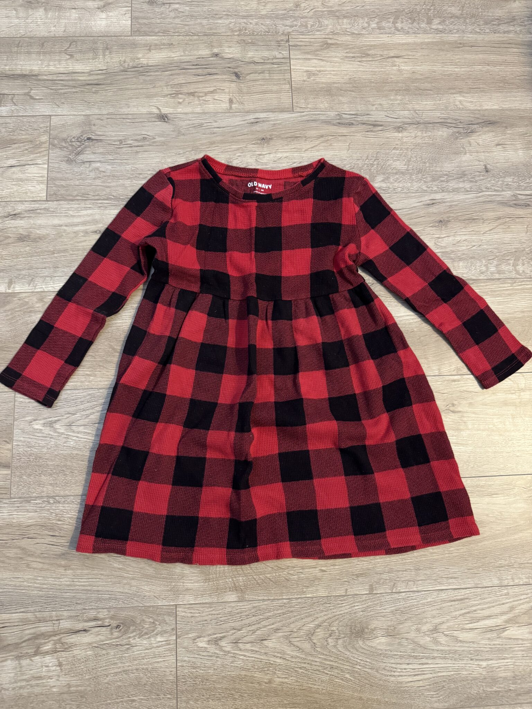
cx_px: 266
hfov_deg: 56.8
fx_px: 492
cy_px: 354
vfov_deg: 71.6
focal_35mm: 24
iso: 800
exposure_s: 1/40
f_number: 1.78
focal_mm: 6.76
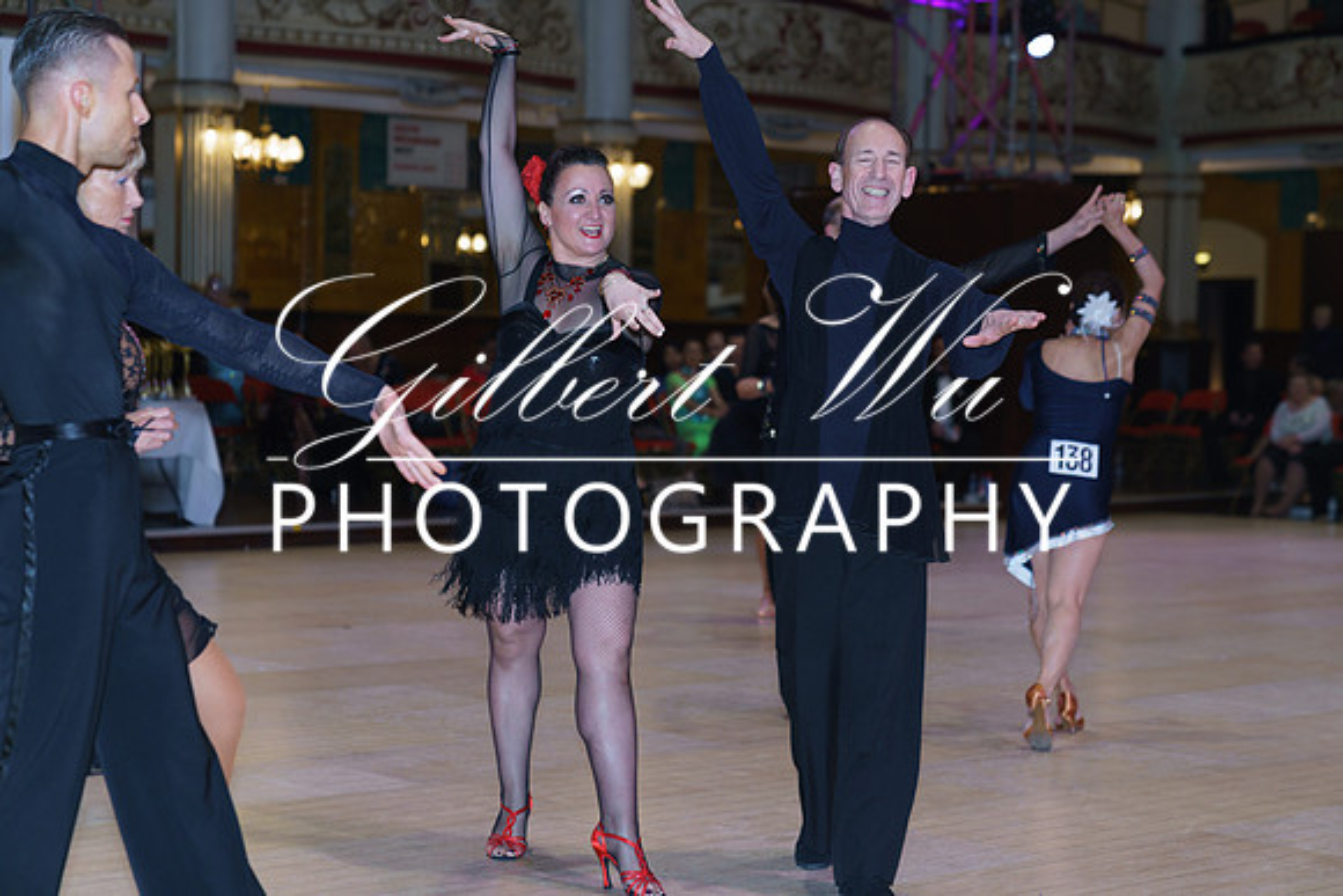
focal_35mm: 70
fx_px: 2612
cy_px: 448
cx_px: 672
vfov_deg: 19.5
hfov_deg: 28.8
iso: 400
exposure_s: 1/200
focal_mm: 70
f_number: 2.8
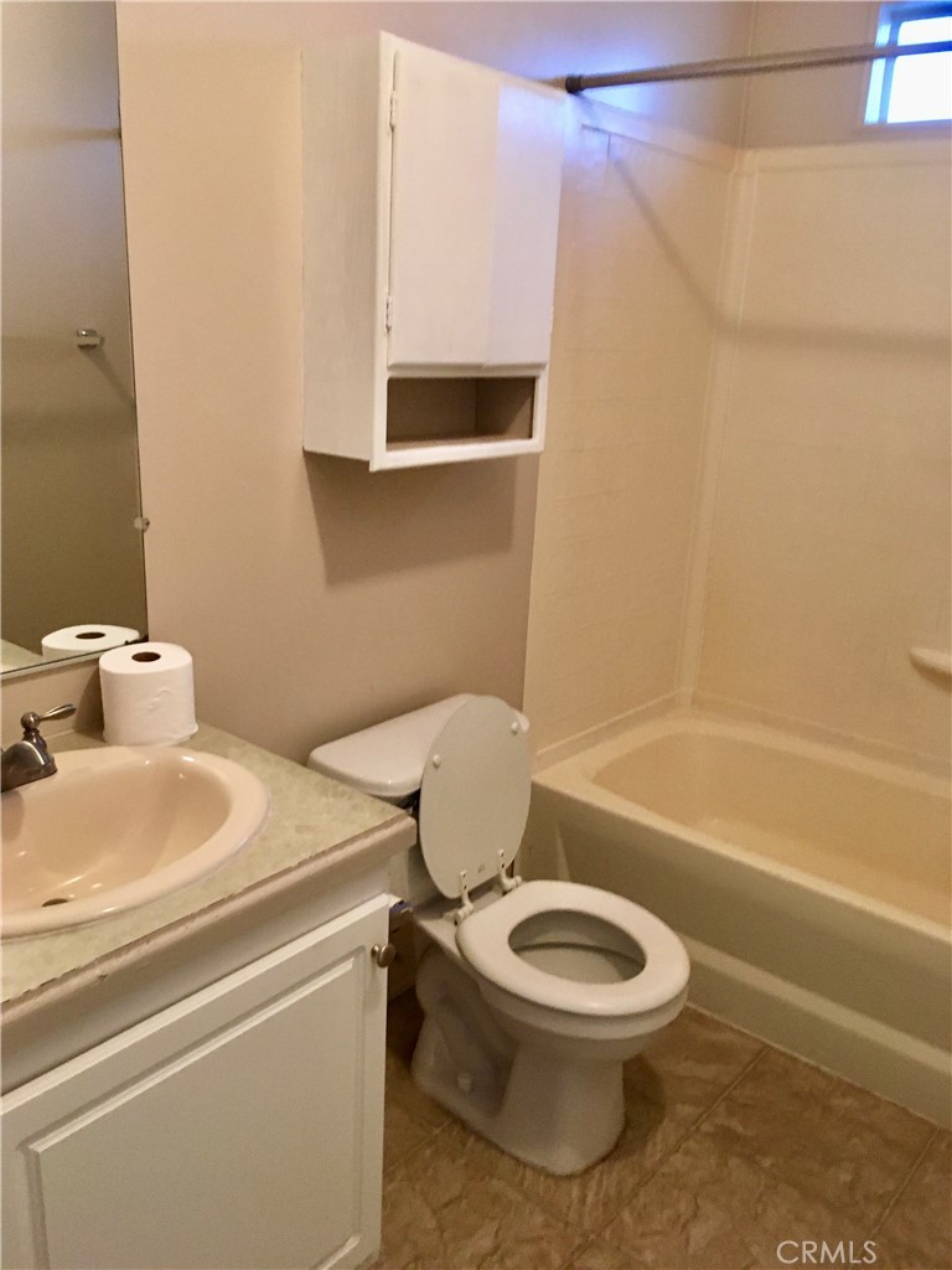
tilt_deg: -16.3
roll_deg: -2.7
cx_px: 476
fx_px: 1063
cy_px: 635
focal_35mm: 29
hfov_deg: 48.2
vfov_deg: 61.7
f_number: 2.2
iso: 200
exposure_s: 1/17
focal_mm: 4.15
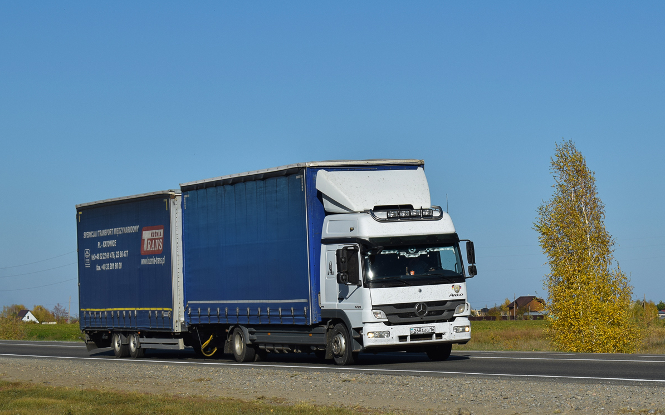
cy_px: 218
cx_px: 332
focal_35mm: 85
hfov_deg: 24.5
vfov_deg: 15.4
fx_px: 1532
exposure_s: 1/1250
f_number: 7.1
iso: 200
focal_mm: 55
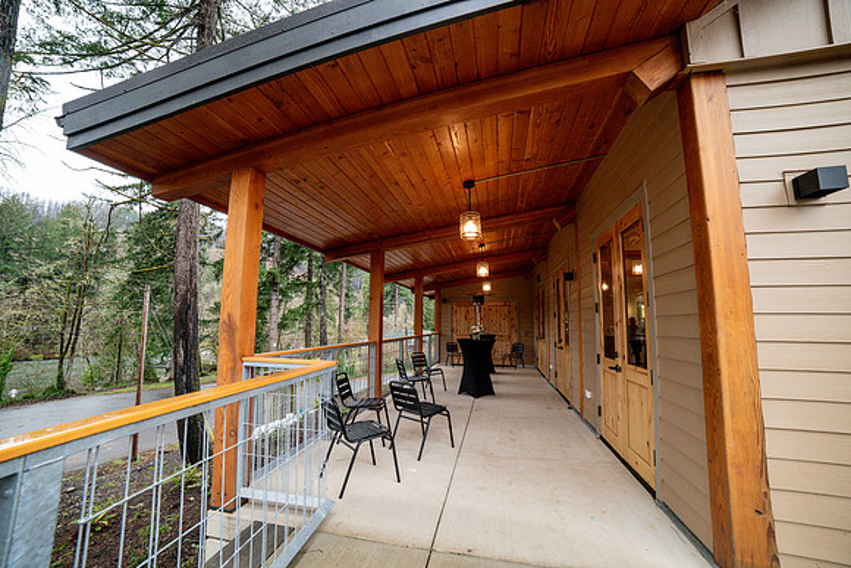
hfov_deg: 104.2
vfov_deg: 81.2
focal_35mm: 14
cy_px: 284
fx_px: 331
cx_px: 426
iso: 2500
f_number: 6.3
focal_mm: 14
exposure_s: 1/250
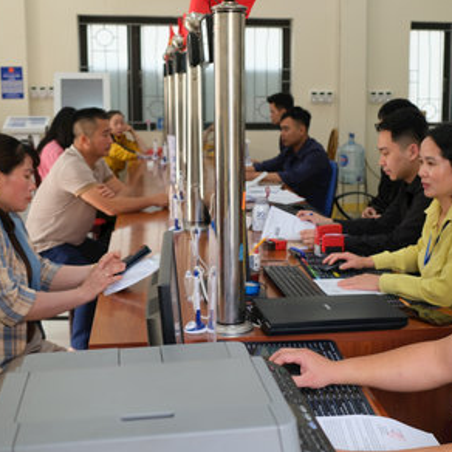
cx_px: 285
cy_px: 212
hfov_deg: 30.9
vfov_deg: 31.1
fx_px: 813
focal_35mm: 55
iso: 320
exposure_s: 1/150
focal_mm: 23
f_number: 3.2
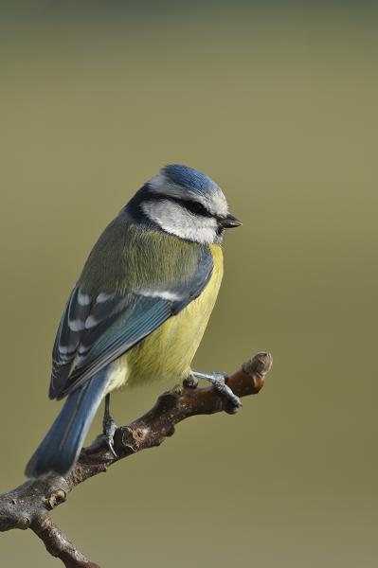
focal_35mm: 450
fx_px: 7099
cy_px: 284
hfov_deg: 3.0
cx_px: 189
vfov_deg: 4.6
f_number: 6.3
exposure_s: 1/500
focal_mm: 300
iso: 200
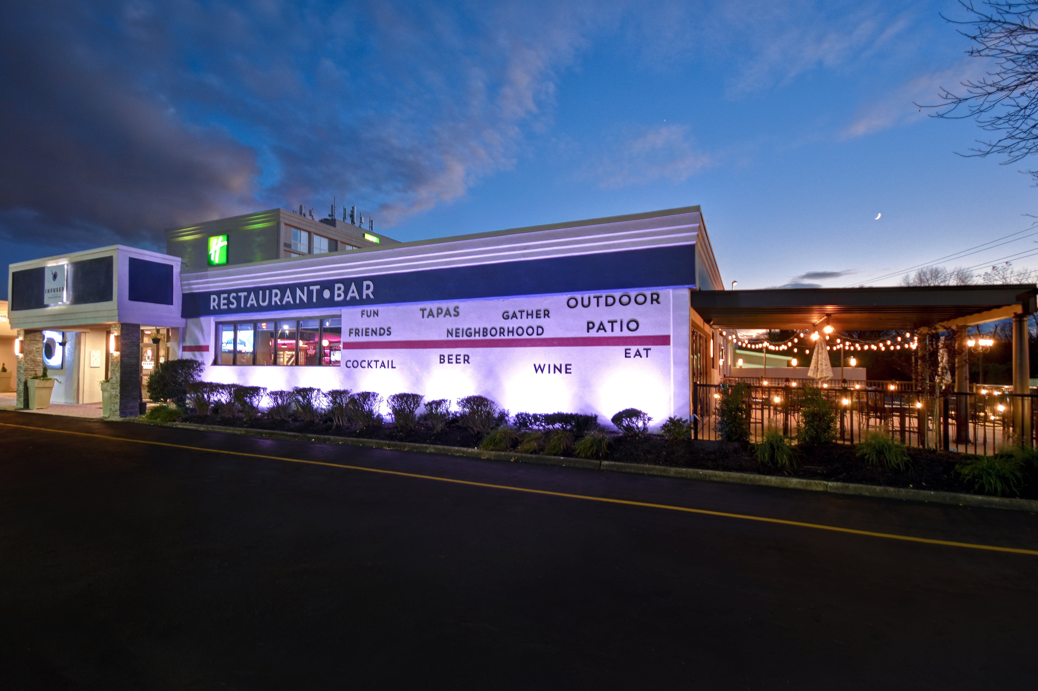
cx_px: 519
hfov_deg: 100.4
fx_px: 432
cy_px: 346
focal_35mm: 15
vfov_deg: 77.3
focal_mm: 10
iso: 250
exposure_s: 1/5
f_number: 7.1
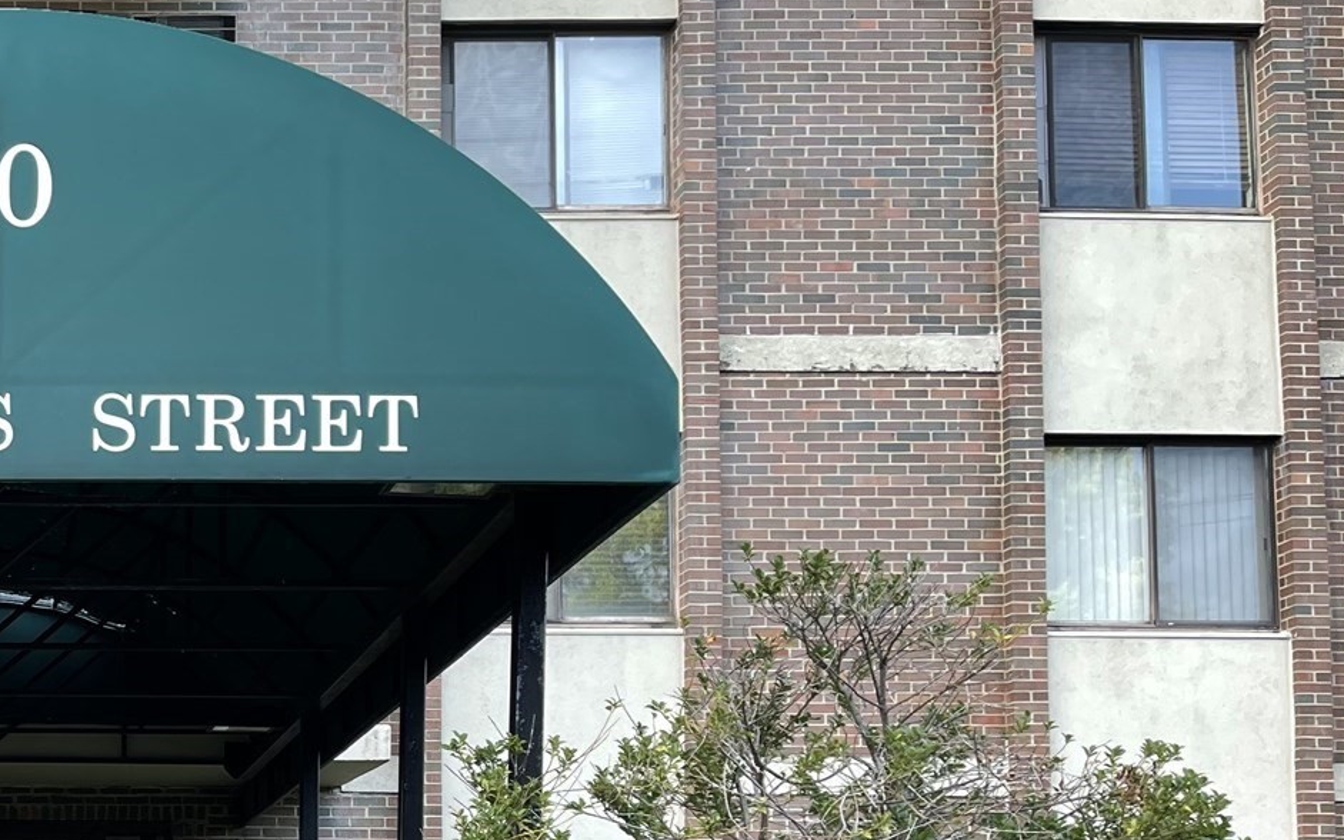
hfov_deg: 30.7
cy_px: 870
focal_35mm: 60
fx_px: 2198
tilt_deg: +4.0
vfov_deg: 20.8
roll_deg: -0.5
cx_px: -103
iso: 40
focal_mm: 5.1
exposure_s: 1/121
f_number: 1.6
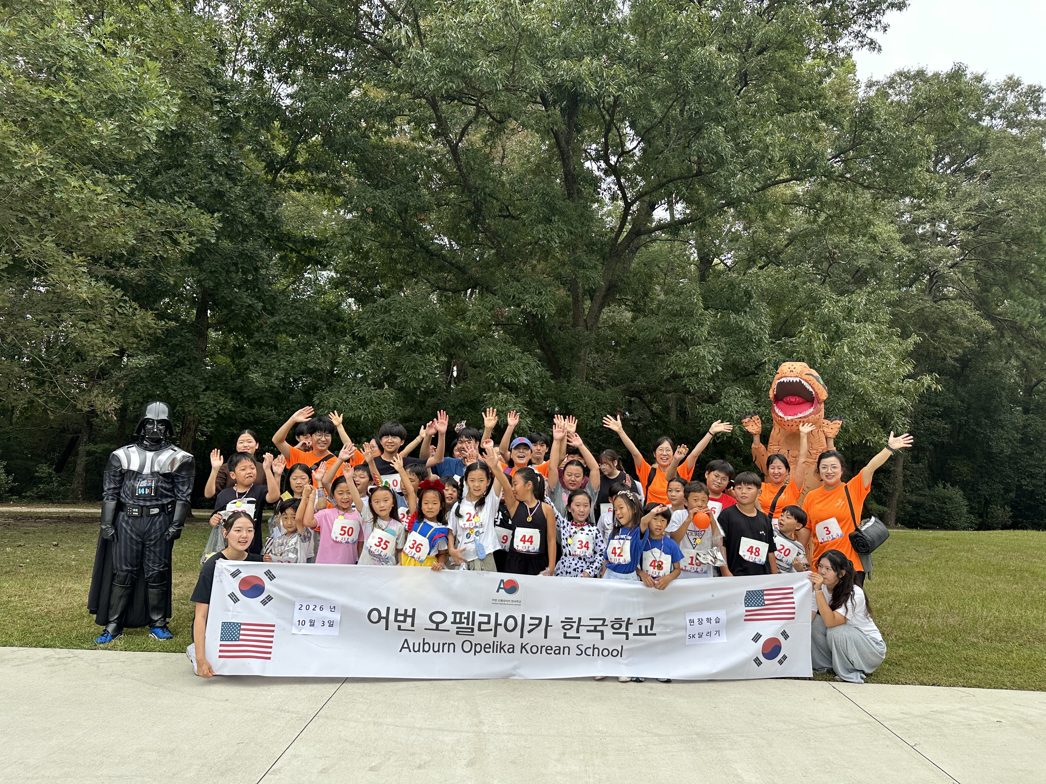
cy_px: 392
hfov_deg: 71.6
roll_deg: -3.4
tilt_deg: +1.3
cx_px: 523
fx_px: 725
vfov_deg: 56.8
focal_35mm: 24
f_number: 1.78
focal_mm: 6.86
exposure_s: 1/843
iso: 80
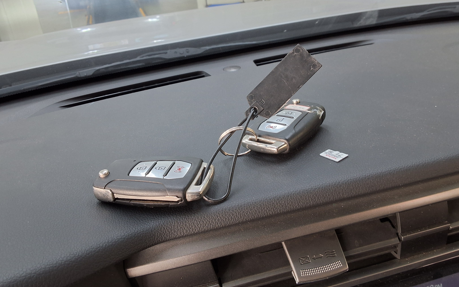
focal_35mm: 30
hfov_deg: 62.9
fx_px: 375
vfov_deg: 41.7
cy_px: 116
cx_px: 231
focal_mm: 2.91
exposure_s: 1/40
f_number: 1.9
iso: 125
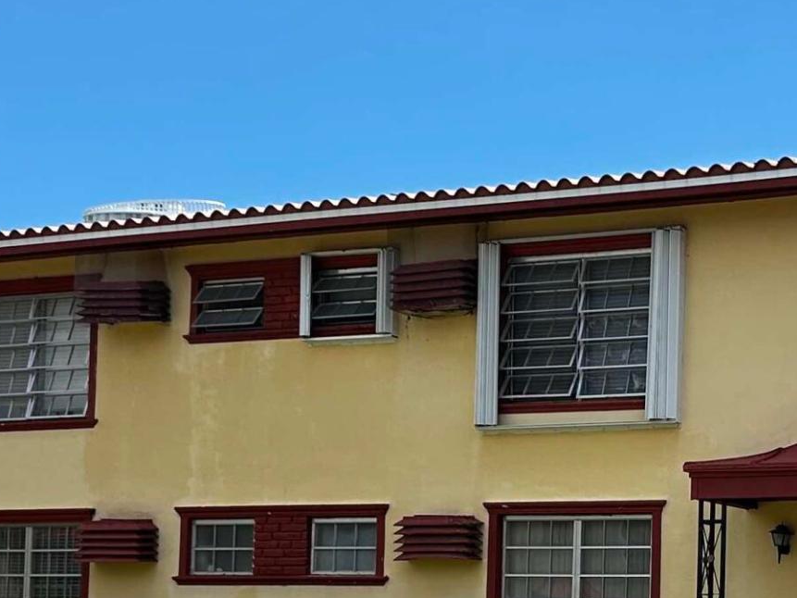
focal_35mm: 87
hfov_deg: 21.8
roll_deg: -1.3
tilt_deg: +2.4
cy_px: 579
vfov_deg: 16.7
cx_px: 756
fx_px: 2003
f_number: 1.5
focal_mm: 5.7
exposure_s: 1/3077
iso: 50
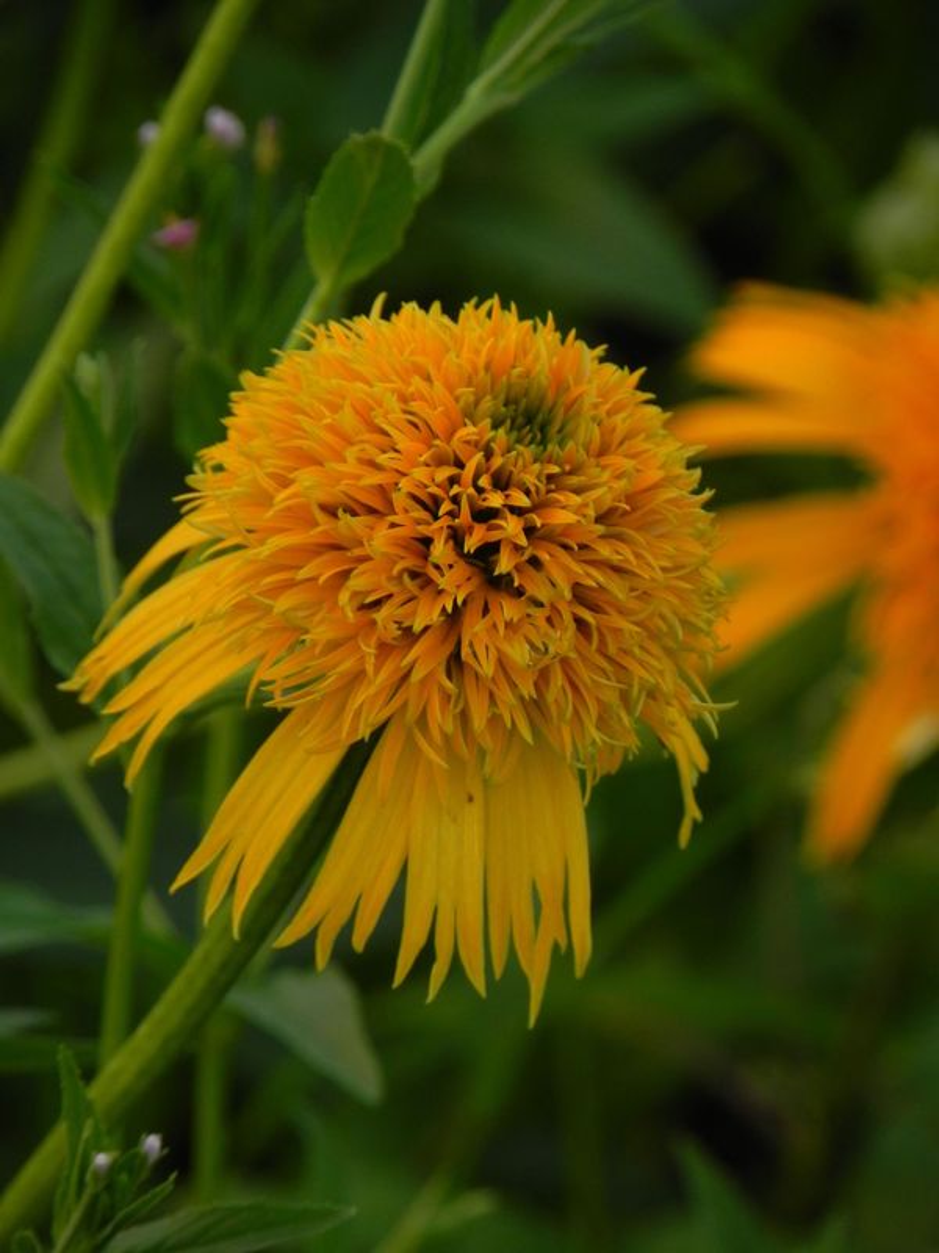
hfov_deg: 3.1
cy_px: 626
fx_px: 17397
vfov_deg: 4.1
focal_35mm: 481
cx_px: 470
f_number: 5
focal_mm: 85.6
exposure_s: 1/60
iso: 160
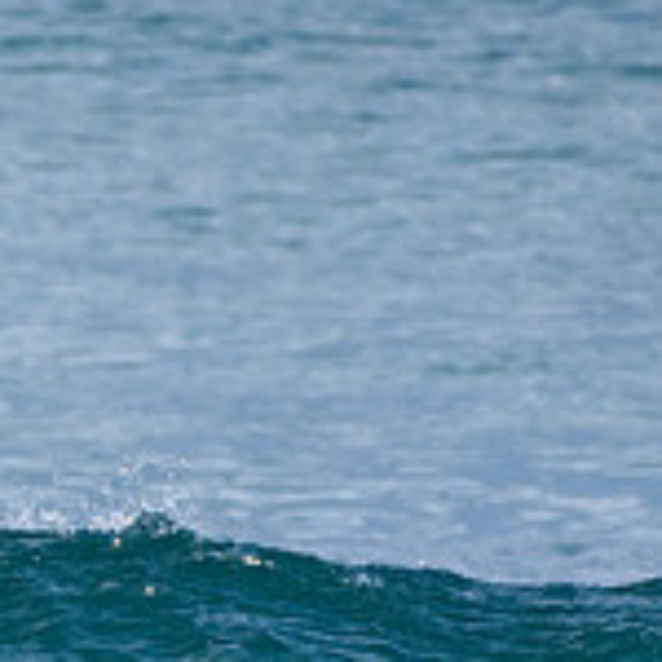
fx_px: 53269
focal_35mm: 2462
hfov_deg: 0.7
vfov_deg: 0.7
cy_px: 841
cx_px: -225
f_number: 5.6
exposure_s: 1/2000
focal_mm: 500
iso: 560
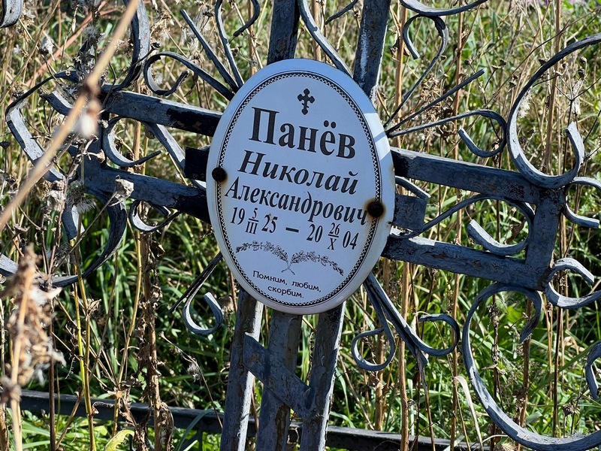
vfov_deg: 19.1
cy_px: 226
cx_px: 300
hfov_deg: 25.3
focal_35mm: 77
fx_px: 1337
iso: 32
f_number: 2.8
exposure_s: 1/255
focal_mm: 9
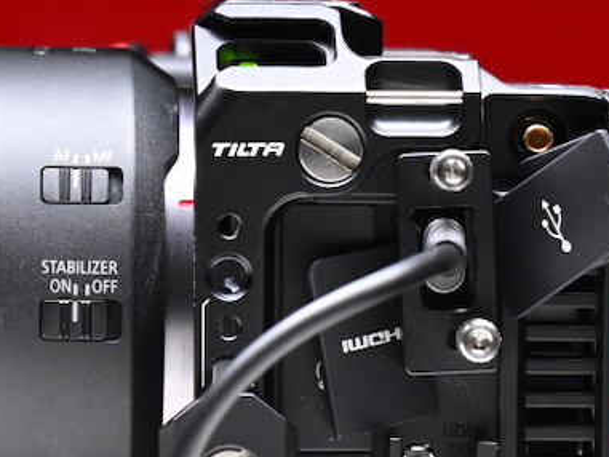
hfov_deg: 5.2
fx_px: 6652
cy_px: 426
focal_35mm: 378
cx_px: 224
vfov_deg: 3.9
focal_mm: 78
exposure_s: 1/50
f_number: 5.6
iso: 800
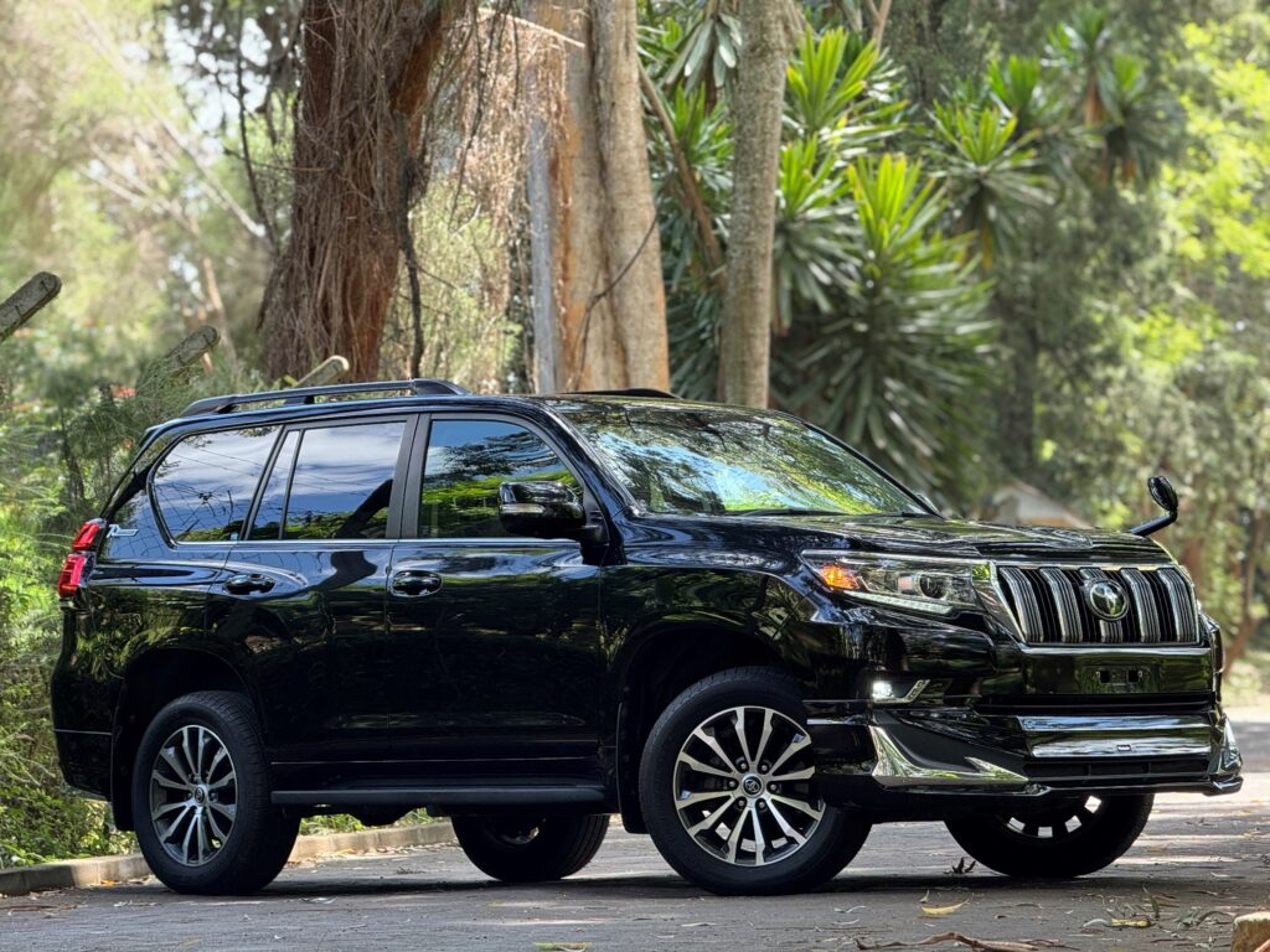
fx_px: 4403
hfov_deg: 16.4
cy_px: 476
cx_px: 635
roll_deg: +1.3
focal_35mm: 120
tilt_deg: +3.2
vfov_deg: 12.3
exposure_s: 1/99
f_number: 2.8
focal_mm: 15.66
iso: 80
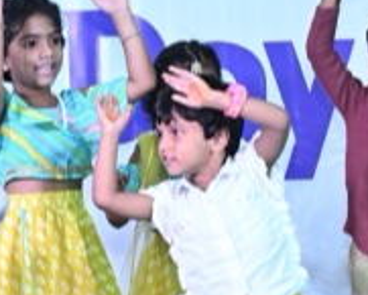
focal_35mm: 202
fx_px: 2201
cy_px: 163
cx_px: -130
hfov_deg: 9.4
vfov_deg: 7.7
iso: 1250
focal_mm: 39
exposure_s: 1/160
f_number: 7.1
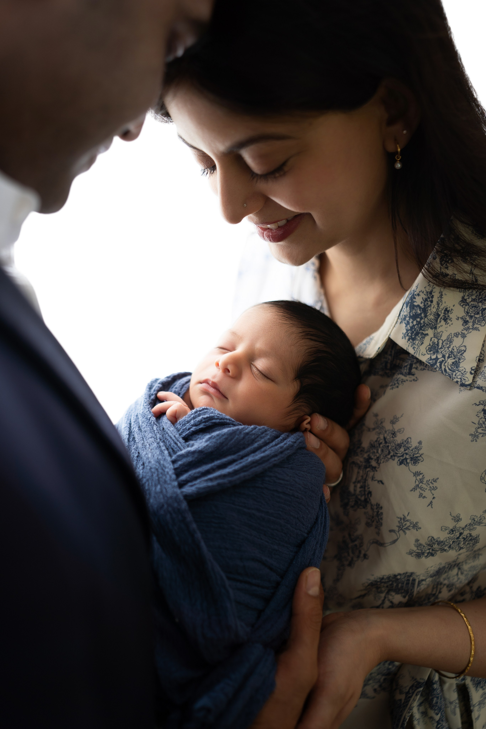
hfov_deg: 37.9
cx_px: 243
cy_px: 364
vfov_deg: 54.4
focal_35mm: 35
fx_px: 709
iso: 100
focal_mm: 35
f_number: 2
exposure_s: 1/160
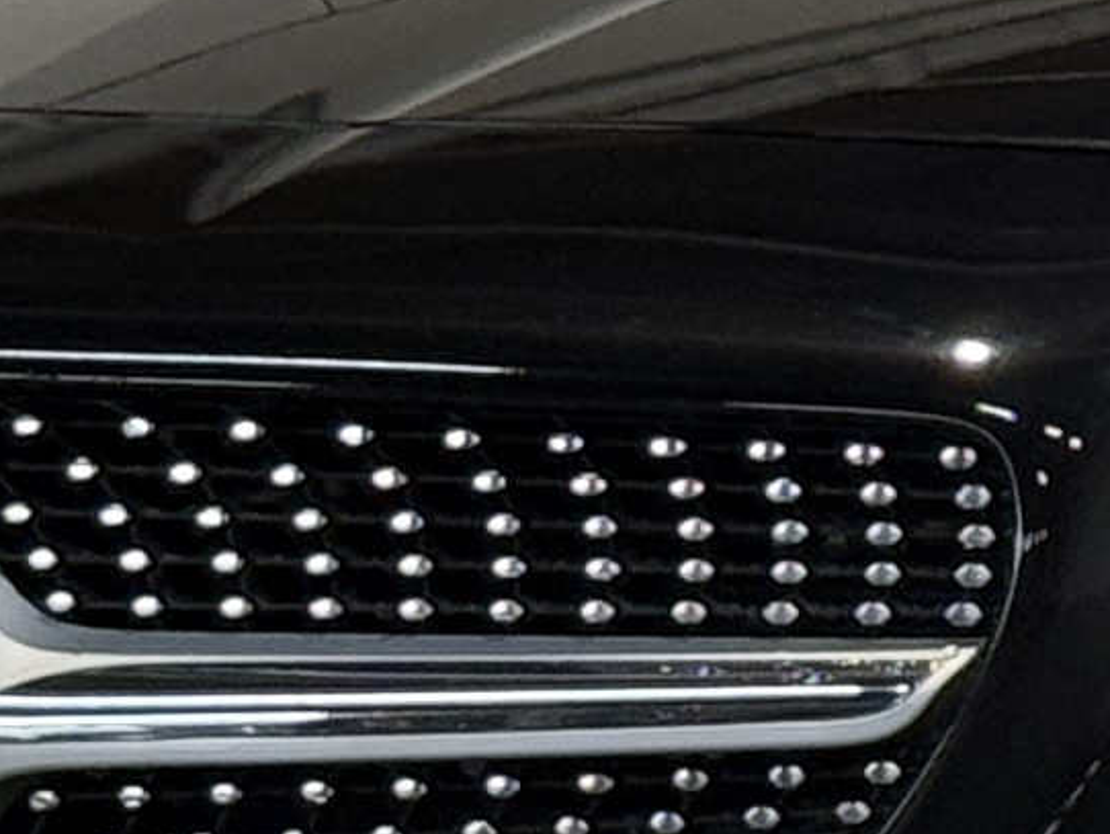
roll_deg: +0.3
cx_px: 1733
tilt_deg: +0.6
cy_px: -373
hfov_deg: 5.5
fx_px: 11453
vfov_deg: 4.1
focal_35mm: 357
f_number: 1.78
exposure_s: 1/60
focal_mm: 6.76
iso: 100
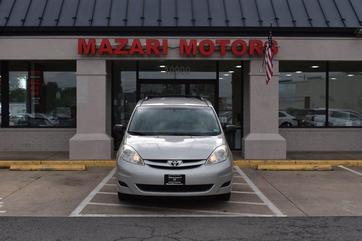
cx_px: 181
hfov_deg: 41.1
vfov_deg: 28.0
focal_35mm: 48
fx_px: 482
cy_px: 120
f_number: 11
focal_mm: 32
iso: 400
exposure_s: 1/320
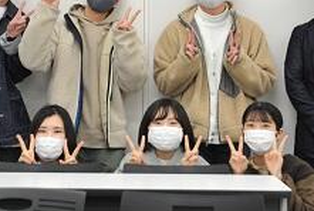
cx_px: 144
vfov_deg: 17.8
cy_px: 30
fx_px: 664
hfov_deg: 26.6
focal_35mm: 76
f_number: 5.6
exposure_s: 1/125
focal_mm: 42
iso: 800
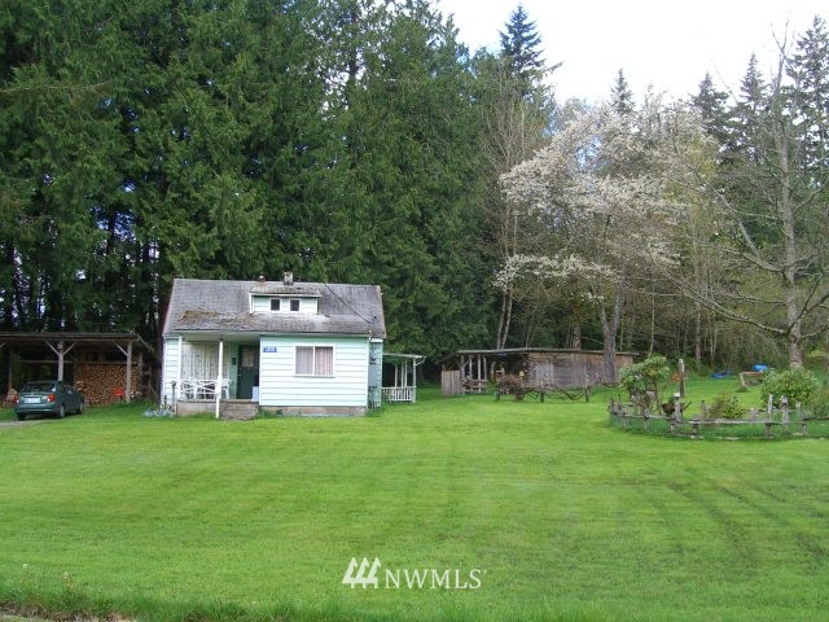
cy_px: 311
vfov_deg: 37.7
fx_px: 910
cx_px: 414
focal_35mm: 38
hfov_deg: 49.0
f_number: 4
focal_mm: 7.9
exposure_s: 1/100
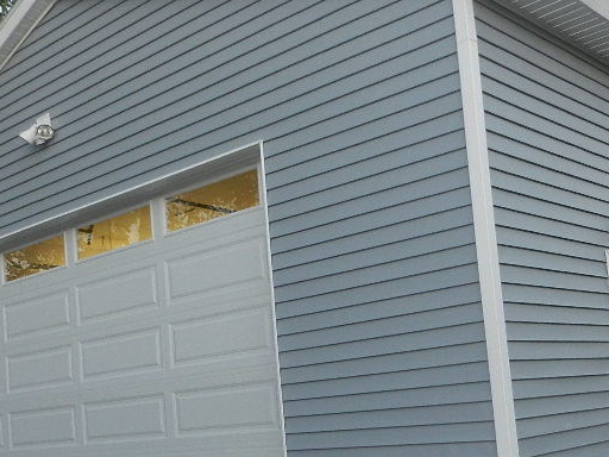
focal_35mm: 50
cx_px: 354
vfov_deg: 28.7
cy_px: 344
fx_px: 880
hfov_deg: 38.1
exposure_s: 1/30
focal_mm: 4.5
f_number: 3.5
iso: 220
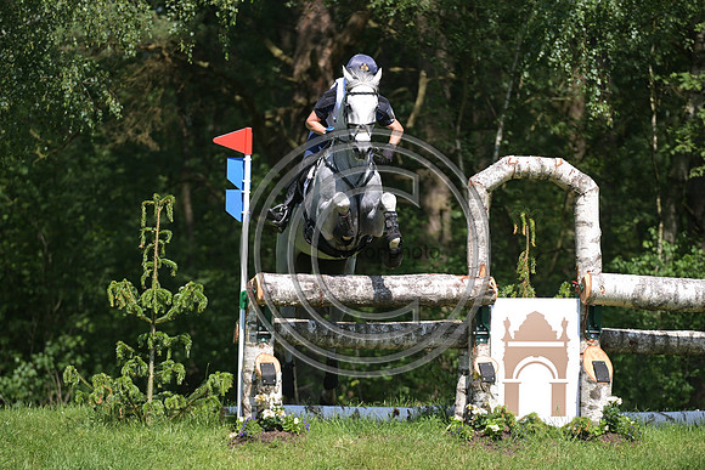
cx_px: 352
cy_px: 235
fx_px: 6855
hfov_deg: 5.9
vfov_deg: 3.9
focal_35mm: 350
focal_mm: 350
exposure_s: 1/1250
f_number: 5
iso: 360
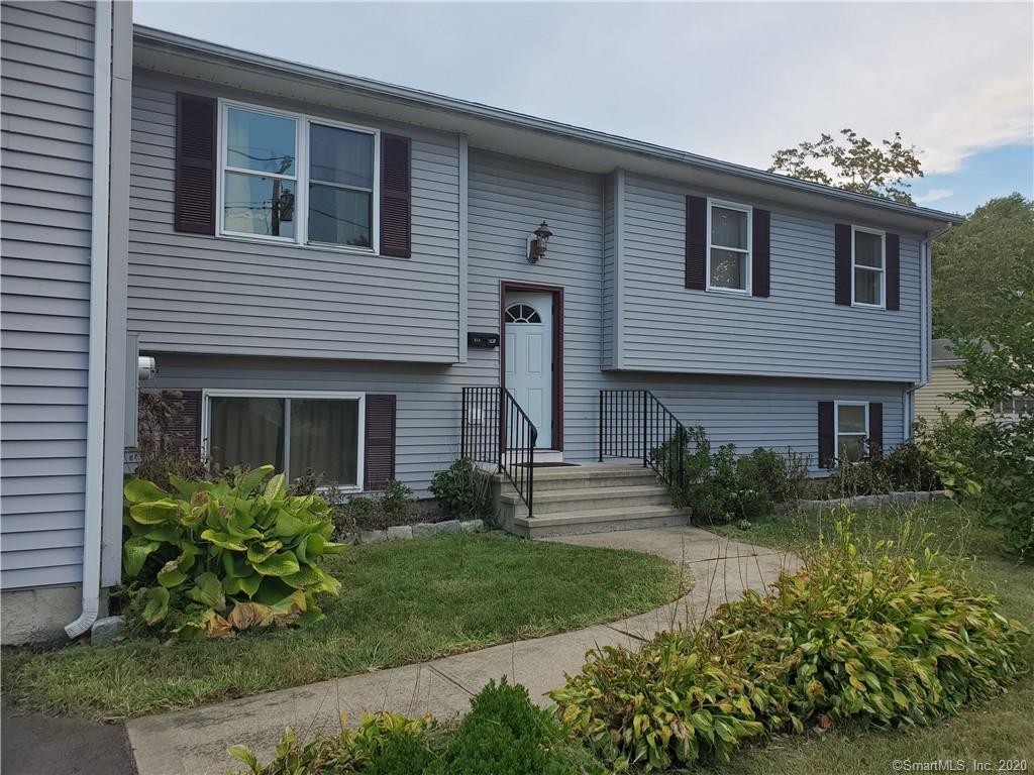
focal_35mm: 26
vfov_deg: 53.1
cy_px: 388
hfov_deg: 67.3
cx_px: 517
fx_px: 777
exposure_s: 1/299
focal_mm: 4.3
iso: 50
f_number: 2.4
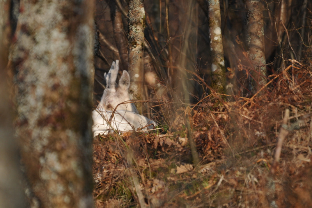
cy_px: 104
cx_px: 156
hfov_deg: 3.4
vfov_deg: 2.3
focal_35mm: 600
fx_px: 5196
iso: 640
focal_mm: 400
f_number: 5.6
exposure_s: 1/1250
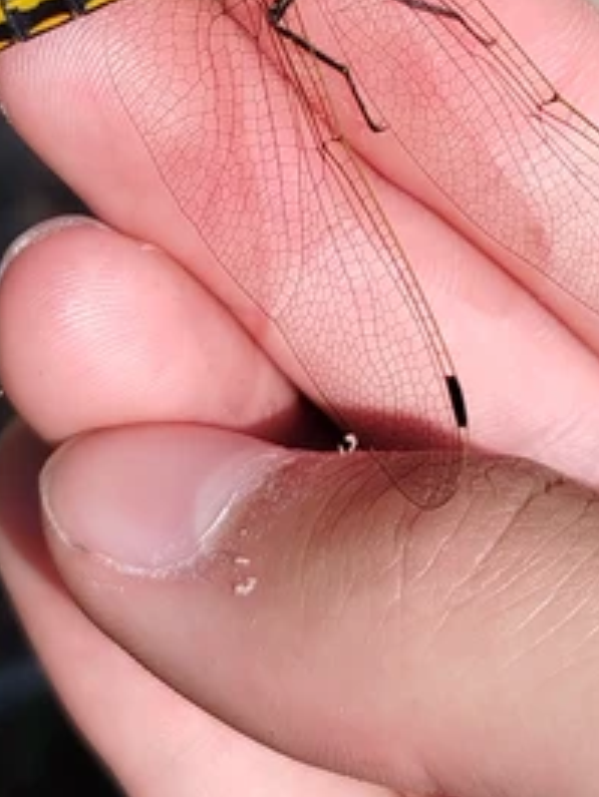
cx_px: 316
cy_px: 54
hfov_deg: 12.8
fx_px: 2674
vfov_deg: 16.7
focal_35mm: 116
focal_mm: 5.31
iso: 50
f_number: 1.7
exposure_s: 1/1079
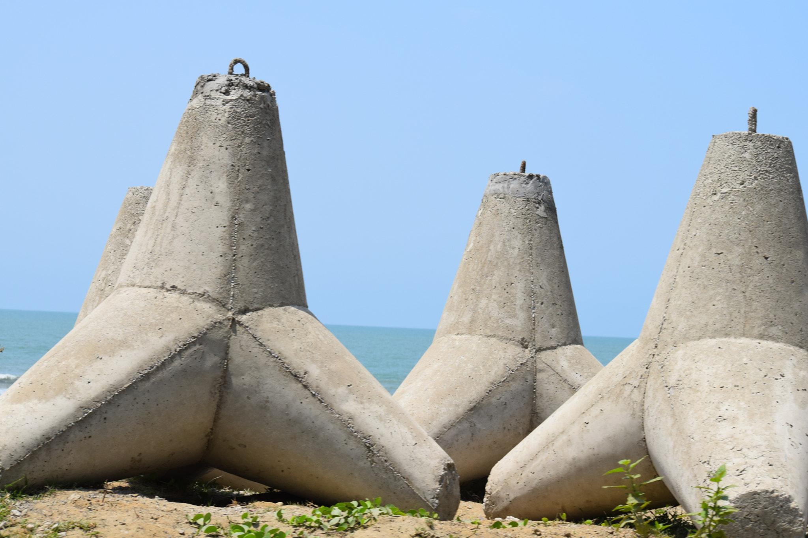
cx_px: 404
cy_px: 269
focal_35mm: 82
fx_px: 1851
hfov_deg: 24.6
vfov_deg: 16.6
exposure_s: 1/1600
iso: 400
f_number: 7.1
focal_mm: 55
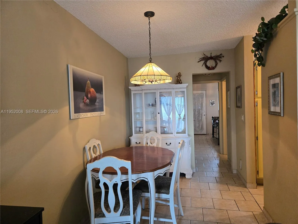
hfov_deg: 73.9
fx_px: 198
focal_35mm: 23
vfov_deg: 58.9
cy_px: 112
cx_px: 149
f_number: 1.8
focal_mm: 5.4
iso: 400
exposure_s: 1/120
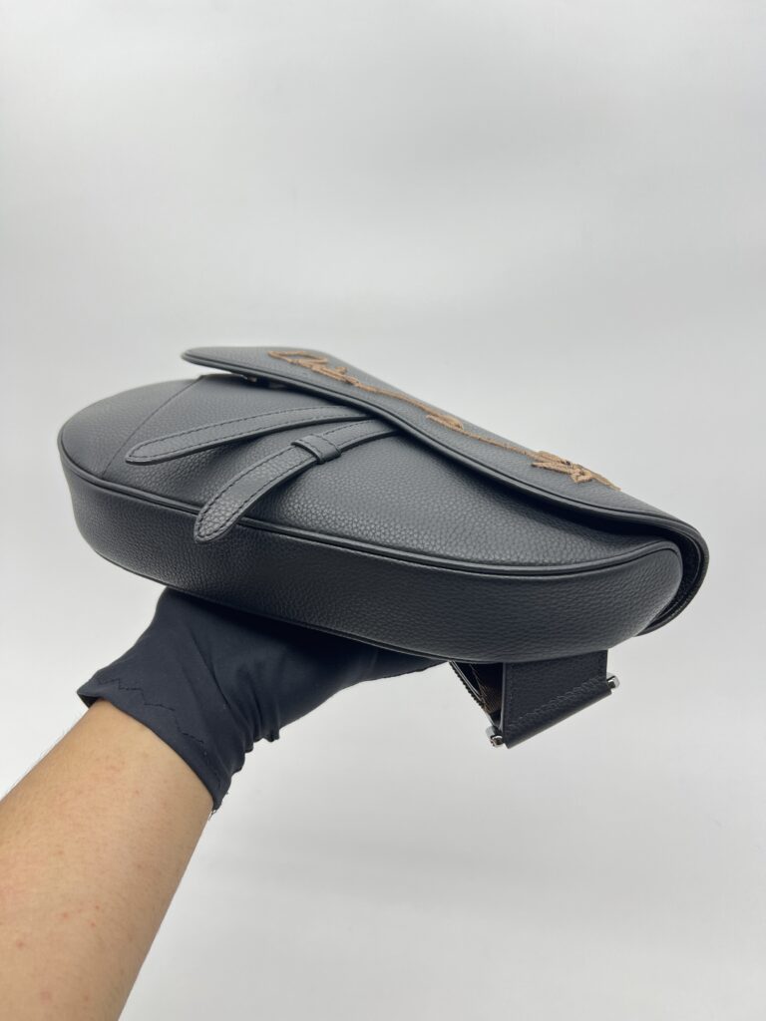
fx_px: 767
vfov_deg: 67.3
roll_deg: -0.4
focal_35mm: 26
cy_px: 510
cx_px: 383
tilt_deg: -20.6
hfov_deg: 53.1
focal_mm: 5.7
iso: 32
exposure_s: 1/100
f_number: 1.5
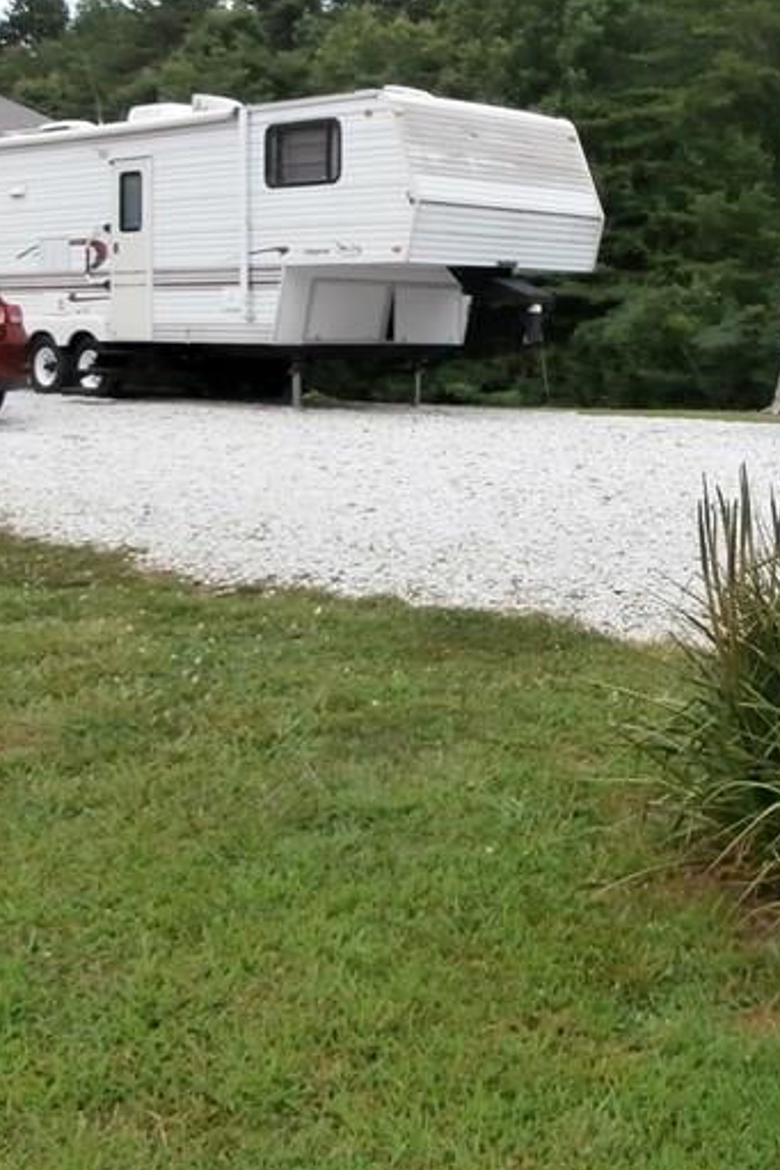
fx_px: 1624
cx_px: 721
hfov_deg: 26.0
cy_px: 378
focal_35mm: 50
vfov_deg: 39.1
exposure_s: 1/125
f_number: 7.9
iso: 100
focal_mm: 4.2
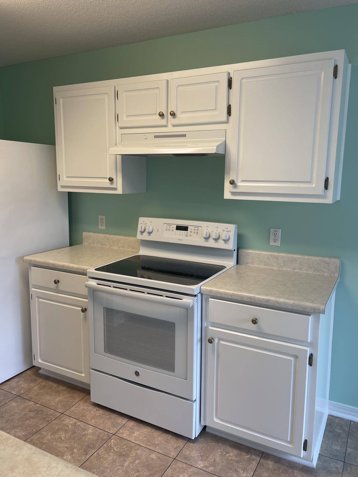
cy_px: 231
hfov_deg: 51.3
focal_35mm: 27
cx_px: 179
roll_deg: -0.8
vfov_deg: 65.3
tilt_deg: -9.2
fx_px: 372
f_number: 1.6
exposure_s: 1/120
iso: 40
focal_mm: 5.1
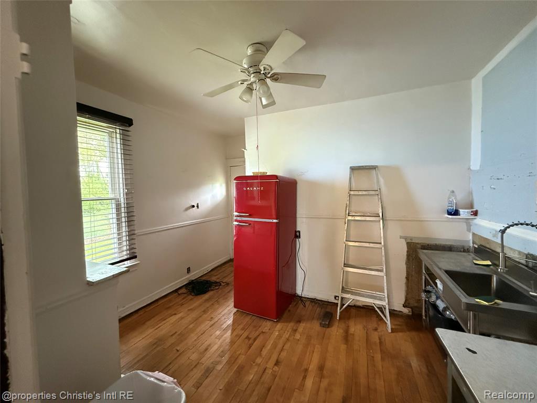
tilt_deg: -3.1
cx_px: 268
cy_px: 202
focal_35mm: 14
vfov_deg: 85.7
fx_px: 217
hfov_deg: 102.1
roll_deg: +1.3
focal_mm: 2.22
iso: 1000
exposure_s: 1/60
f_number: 2.2
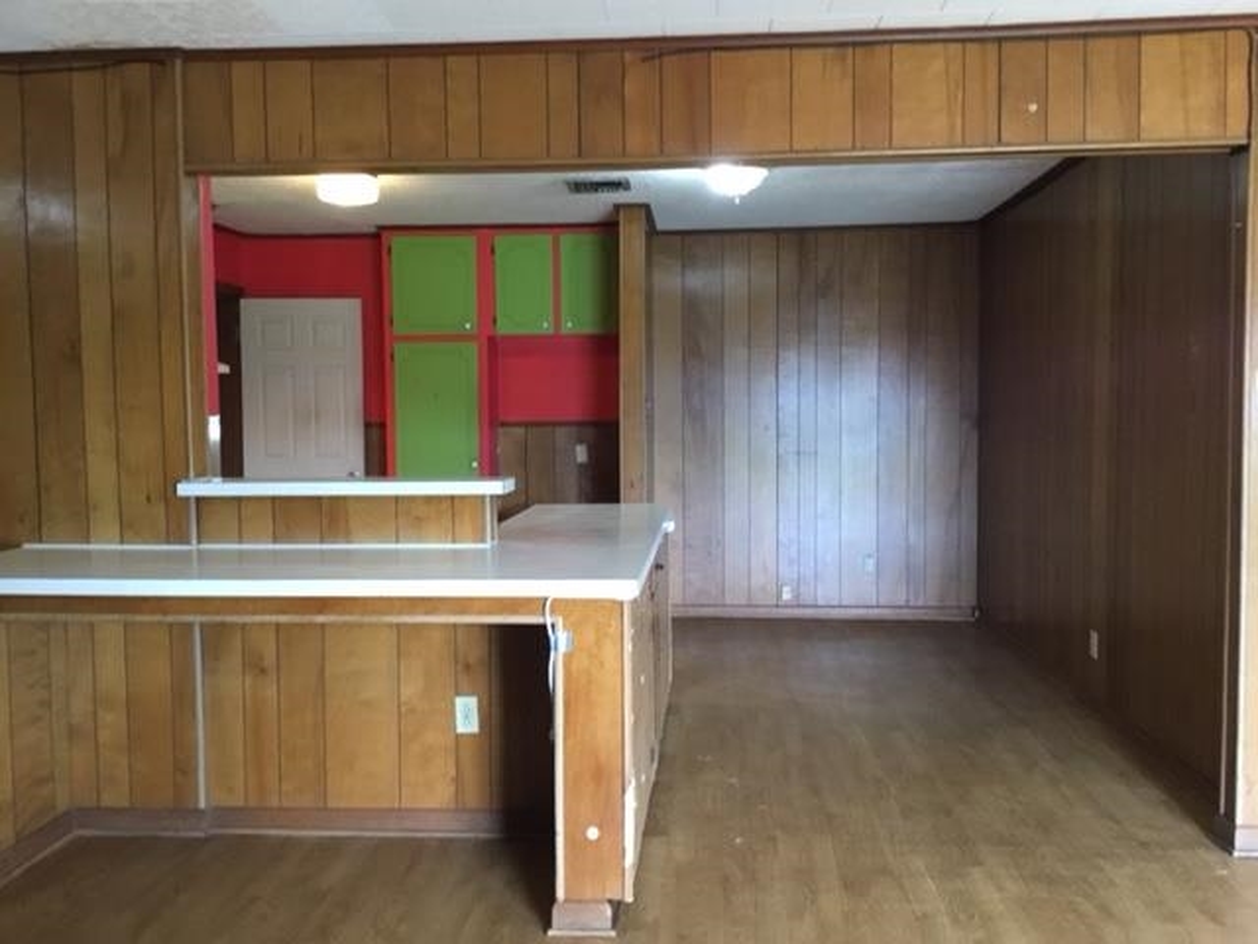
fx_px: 1127
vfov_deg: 45.4
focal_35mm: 31
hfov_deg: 58.4
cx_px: 629
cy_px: 472
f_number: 2.4
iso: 125
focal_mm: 3.3
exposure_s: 1/30
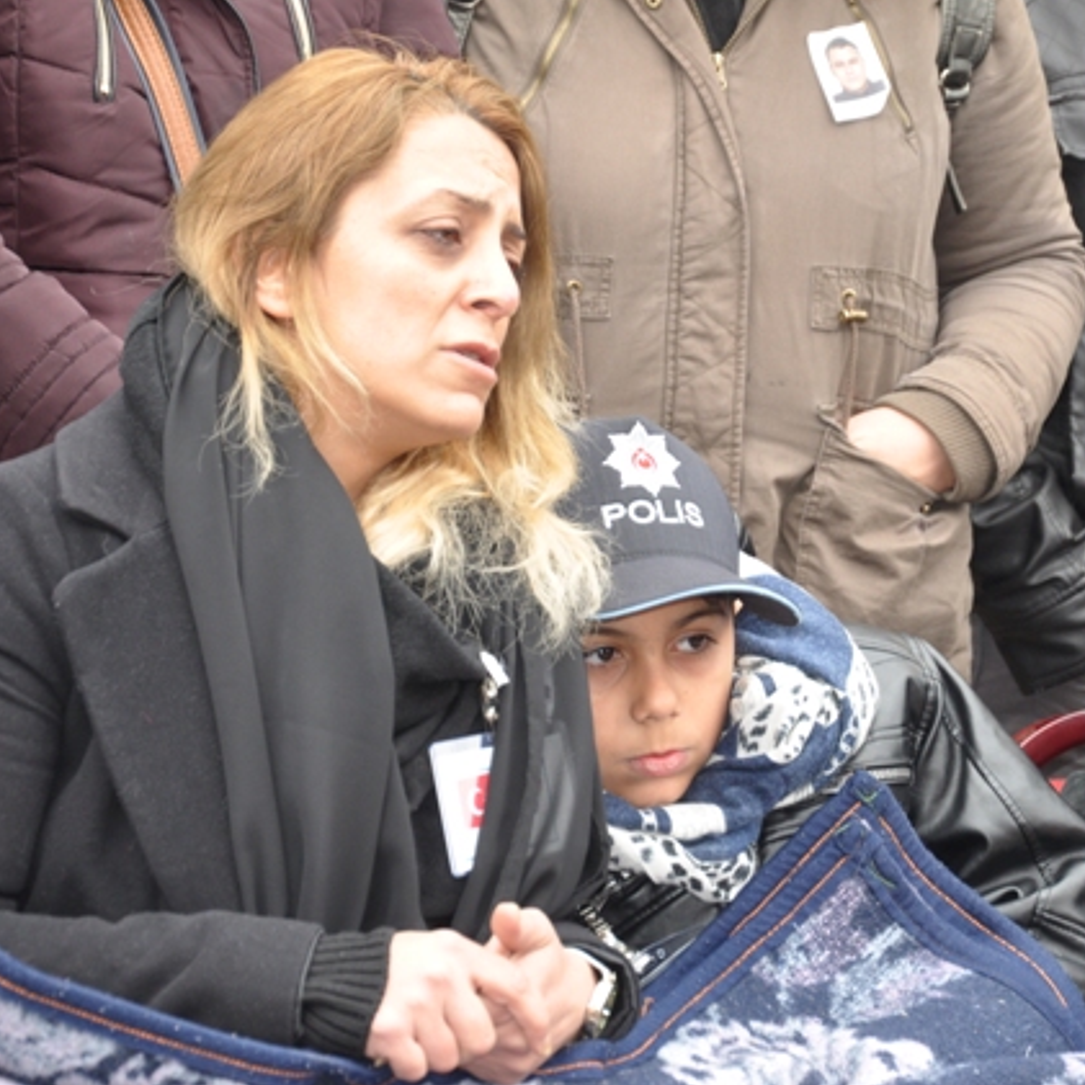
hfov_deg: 10.6
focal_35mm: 165
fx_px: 5839
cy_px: 540
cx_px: 521
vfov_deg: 10.6
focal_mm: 85
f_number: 7.1
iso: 640
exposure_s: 1/200
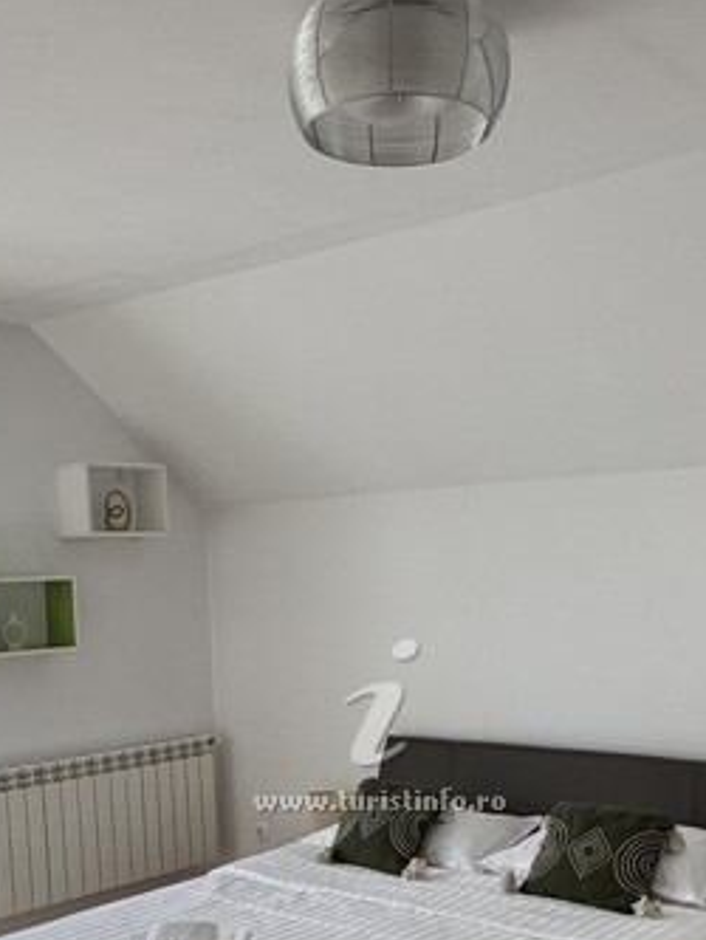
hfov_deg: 33.6
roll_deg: +2.3
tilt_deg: -4.6
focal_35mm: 43
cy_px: 666
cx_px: 325
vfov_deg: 42.9
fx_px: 1169
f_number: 2.2
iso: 200
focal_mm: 2.22
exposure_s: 1/99
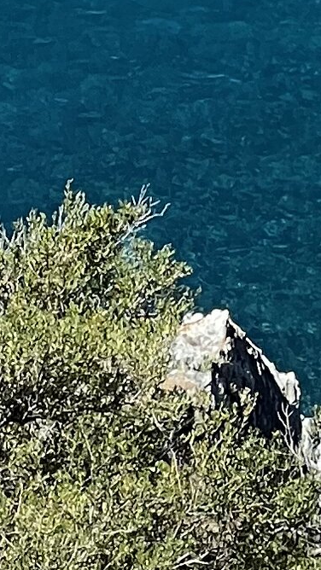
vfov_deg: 4.3
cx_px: -184
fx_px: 7592
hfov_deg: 2.4
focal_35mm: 502
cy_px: -391
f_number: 2.8
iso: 32
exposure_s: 1/219
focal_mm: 9
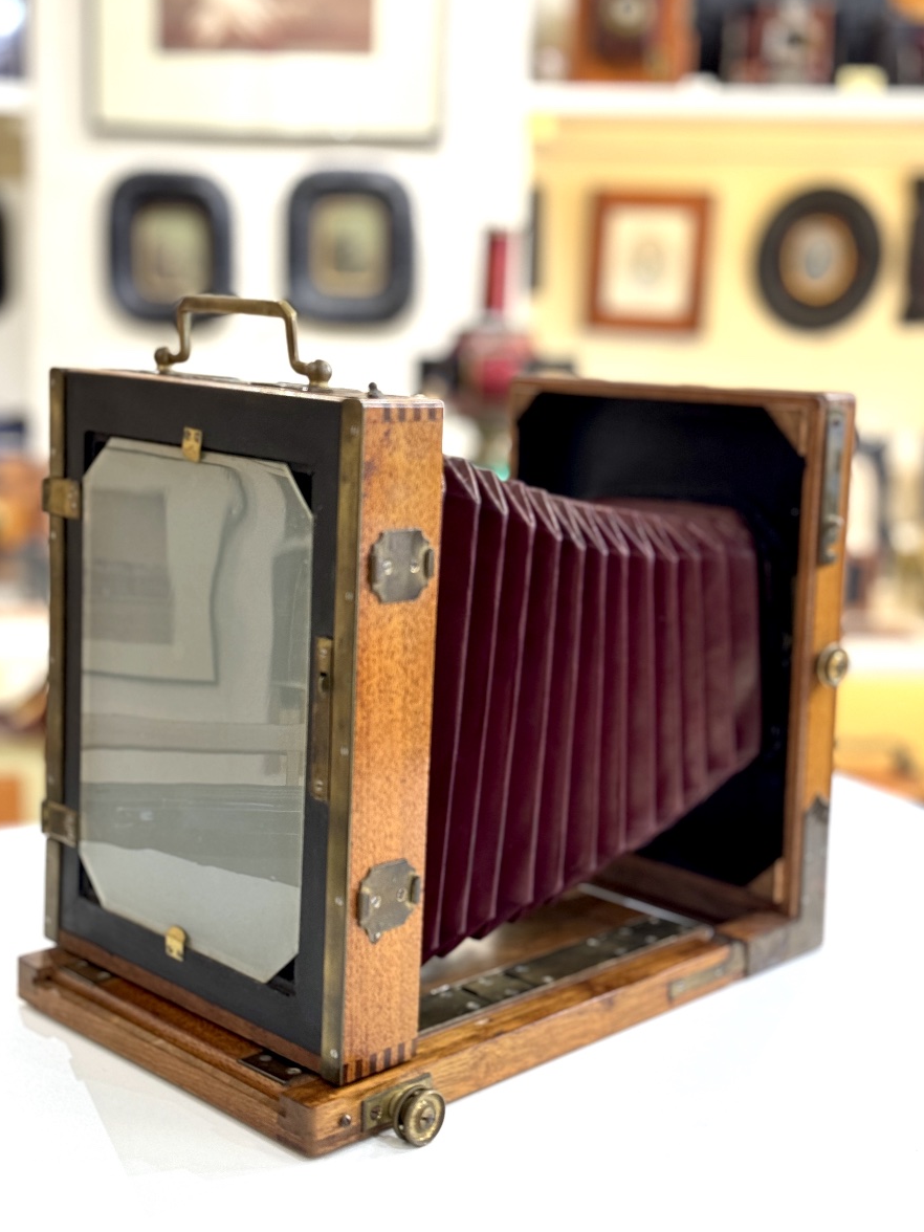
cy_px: 615
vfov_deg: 38.9
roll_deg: -0.6
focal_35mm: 49
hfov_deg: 29.7
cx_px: 464
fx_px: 1744
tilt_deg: -10.8
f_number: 1.78
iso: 250
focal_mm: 6.76
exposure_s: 1/50
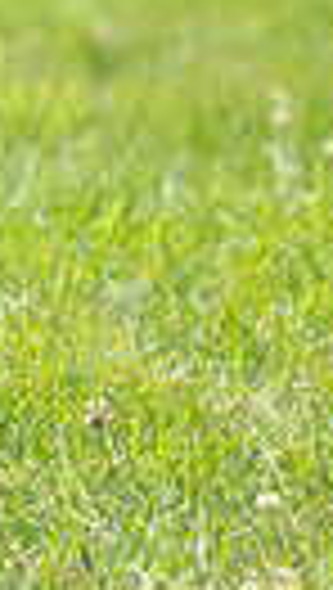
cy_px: 178
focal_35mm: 1156
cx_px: -814
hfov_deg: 1.1
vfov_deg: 1.9
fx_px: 18088
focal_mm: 250
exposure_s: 1/4000
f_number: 5.6
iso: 1250
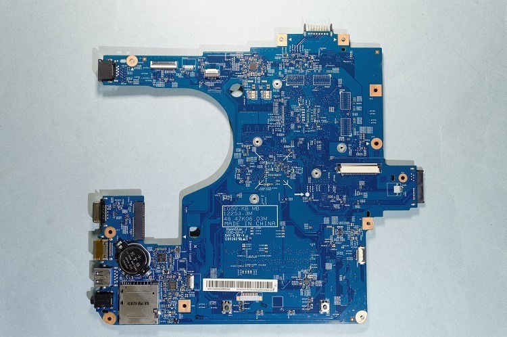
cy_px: 168
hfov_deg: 57.3
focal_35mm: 33
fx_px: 464
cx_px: 254
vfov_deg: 39.9
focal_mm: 22
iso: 100
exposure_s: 1/5
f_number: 8
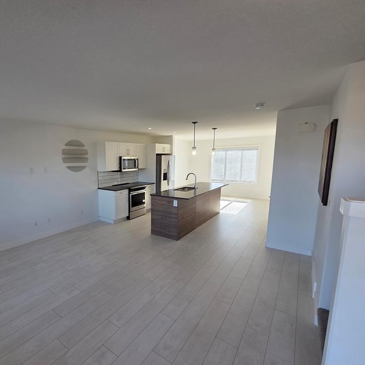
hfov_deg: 84.6
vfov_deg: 87.4
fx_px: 191
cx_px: 124
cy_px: 190
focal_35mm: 16
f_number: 2.2
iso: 50
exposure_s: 1/167
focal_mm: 2.2
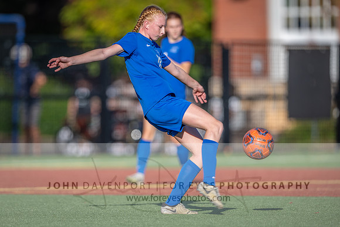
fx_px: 4746
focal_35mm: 502
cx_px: 127
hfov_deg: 4.1
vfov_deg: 2.7
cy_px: 121
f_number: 3.2
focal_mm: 400
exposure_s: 1/1000
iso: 72
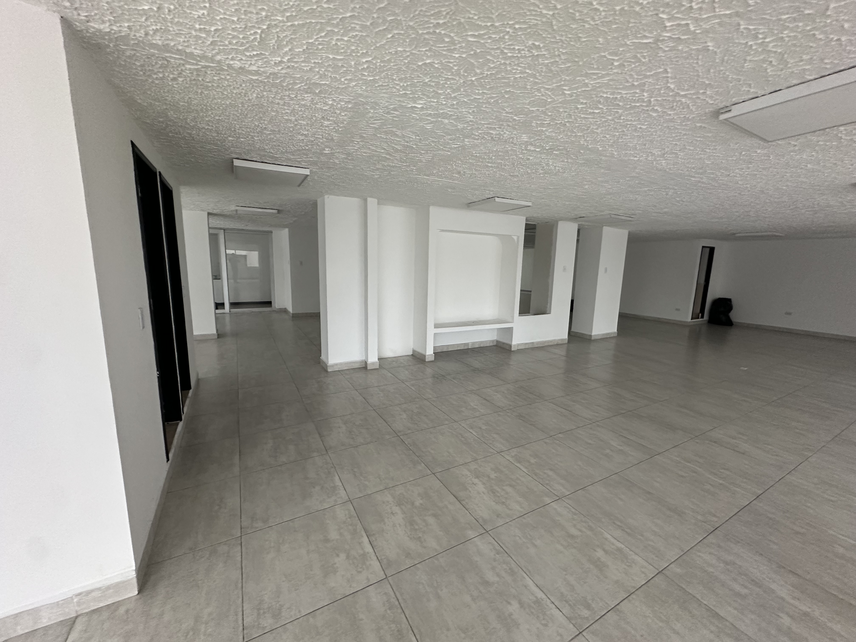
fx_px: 346
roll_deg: -0.1
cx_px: 428
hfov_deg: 102.1
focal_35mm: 14
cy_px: 321
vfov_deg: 85.7
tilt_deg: -10.9
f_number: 2.2
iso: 320
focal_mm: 2.22
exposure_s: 1/99
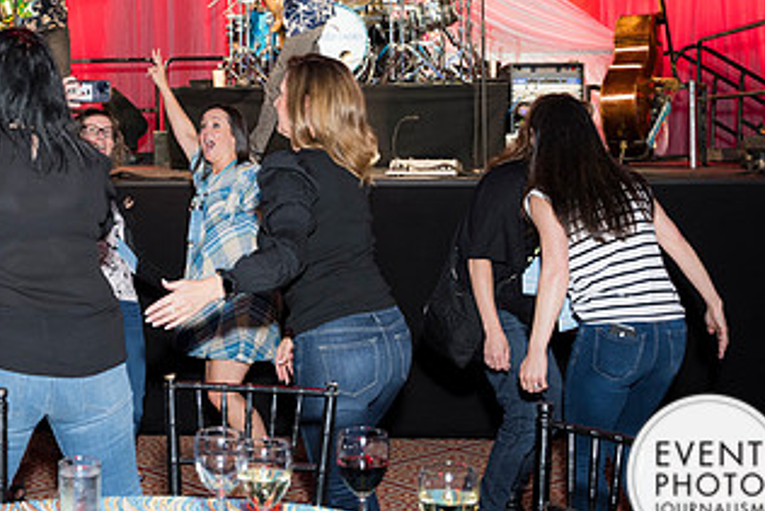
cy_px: 151
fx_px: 1169
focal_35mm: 55
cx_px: 196
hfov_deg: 35.5
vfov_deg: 24.5
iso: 800
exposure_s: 1/100
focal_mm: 28
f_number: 4
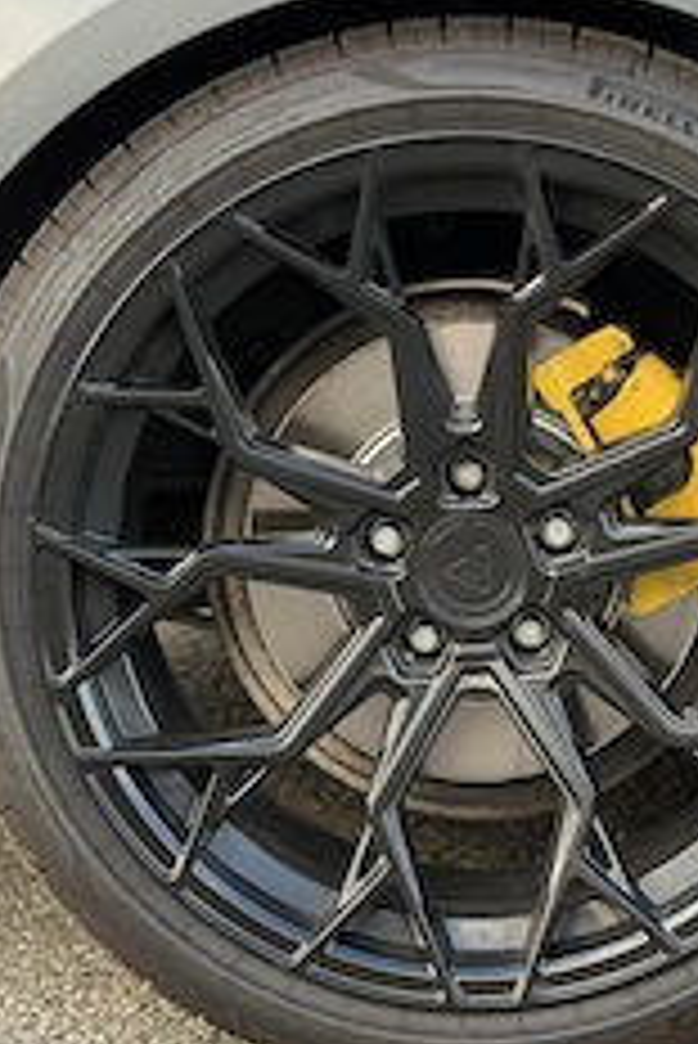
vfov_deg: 23.6
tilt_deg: -9.9
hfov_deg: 15.9
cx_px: 486
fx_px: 2497
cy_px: 518
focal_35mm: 86
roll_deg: -0.4
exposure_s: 1/179
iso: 64
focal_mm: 6.76
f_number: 1.78
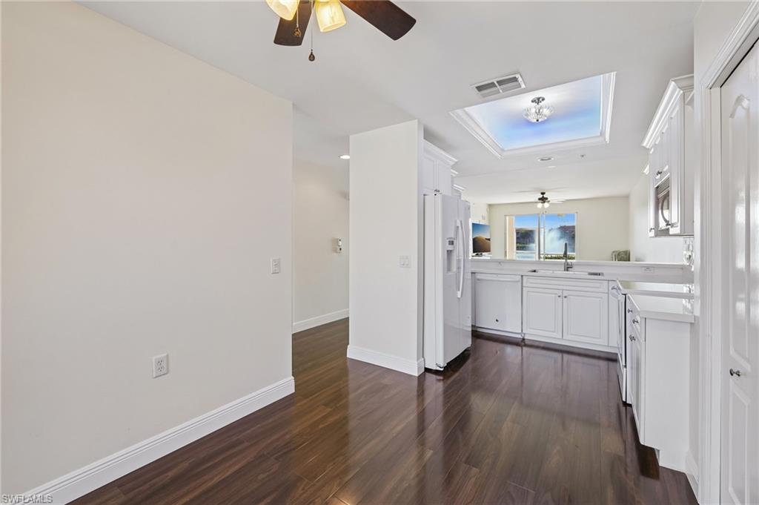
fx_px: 295
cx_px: 380
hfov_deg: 104.3
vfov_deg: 81.1
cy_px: 252
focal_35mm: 14
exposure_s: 1/30
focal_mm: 14
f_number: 8
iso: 400
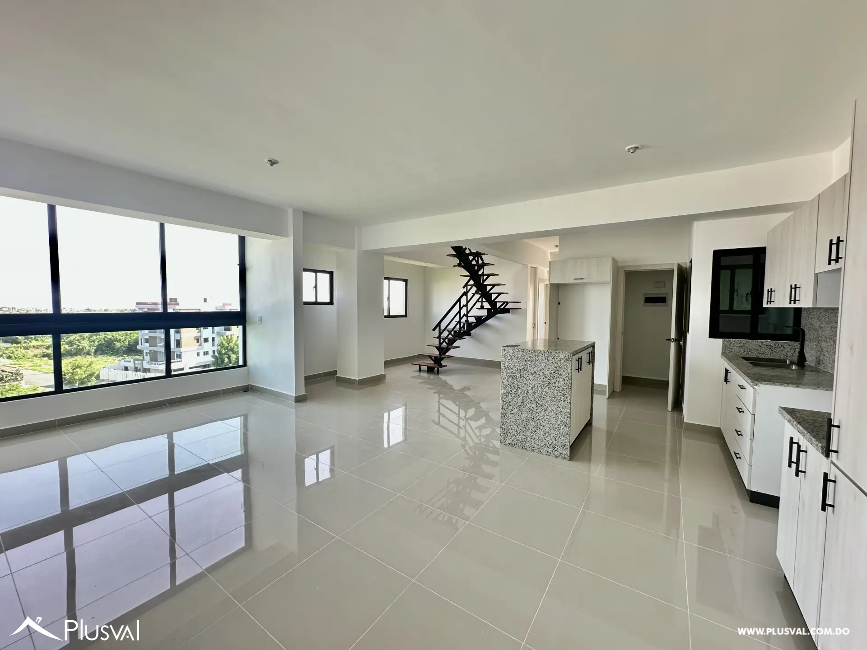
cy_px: 325
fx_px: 351
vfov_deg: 85.7
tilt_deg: -2.4
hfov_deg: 102.1
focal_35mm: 14
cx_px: 434
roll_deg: -0.3
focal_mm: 2.22
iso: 100
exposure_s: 1/99
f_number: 2.2
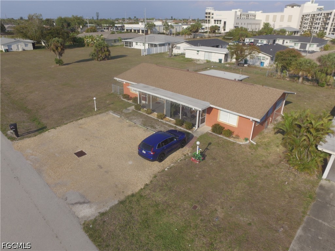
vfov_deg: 66.0
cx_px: 168
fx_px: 194
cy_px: 126
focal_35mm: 20
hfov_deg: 81.7
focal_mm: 3.61
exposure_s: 1/1965
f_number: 2.8
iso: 100
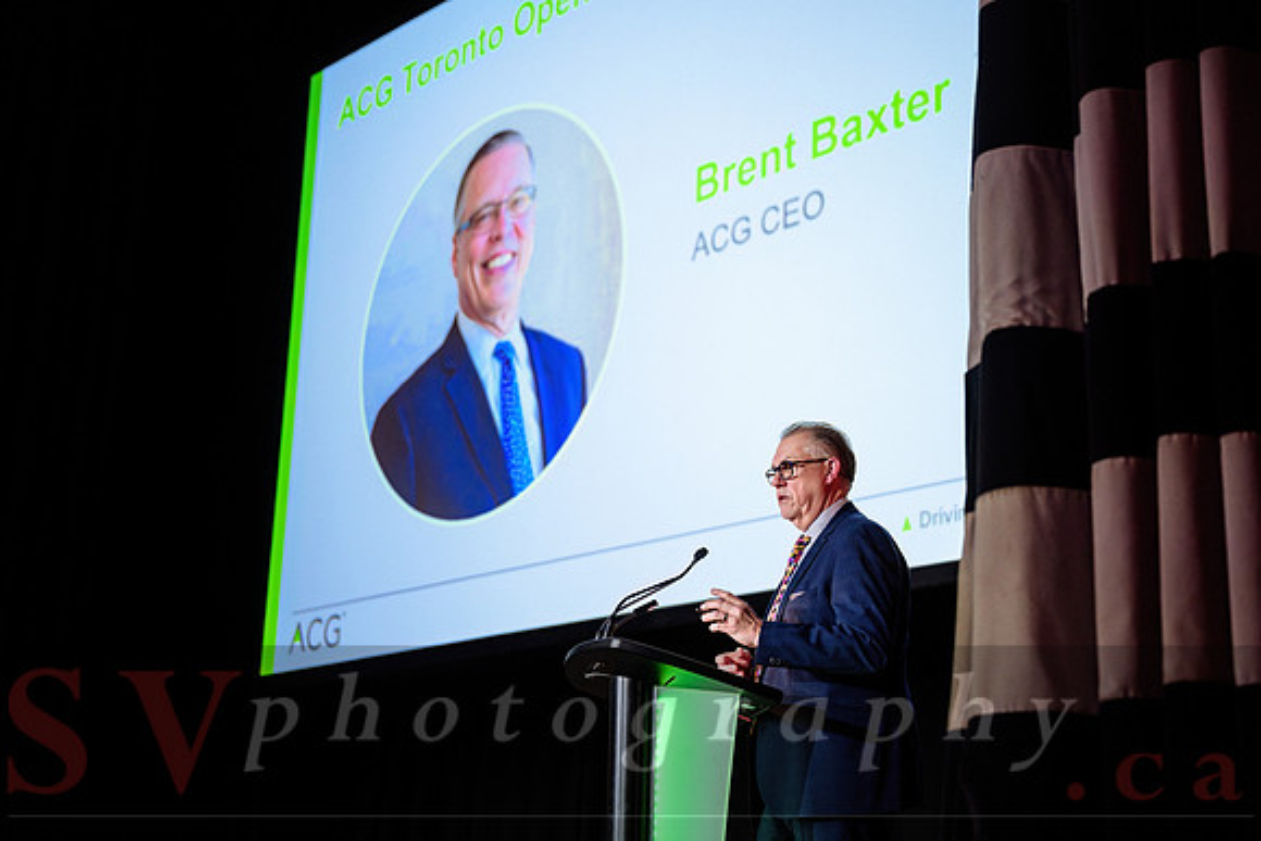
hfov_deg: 36.2
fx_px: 1927
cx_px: 630
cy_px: 420
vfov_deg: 24.6
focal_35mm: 55
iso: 1000
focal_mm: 55
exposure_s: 1/100
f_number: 3.2
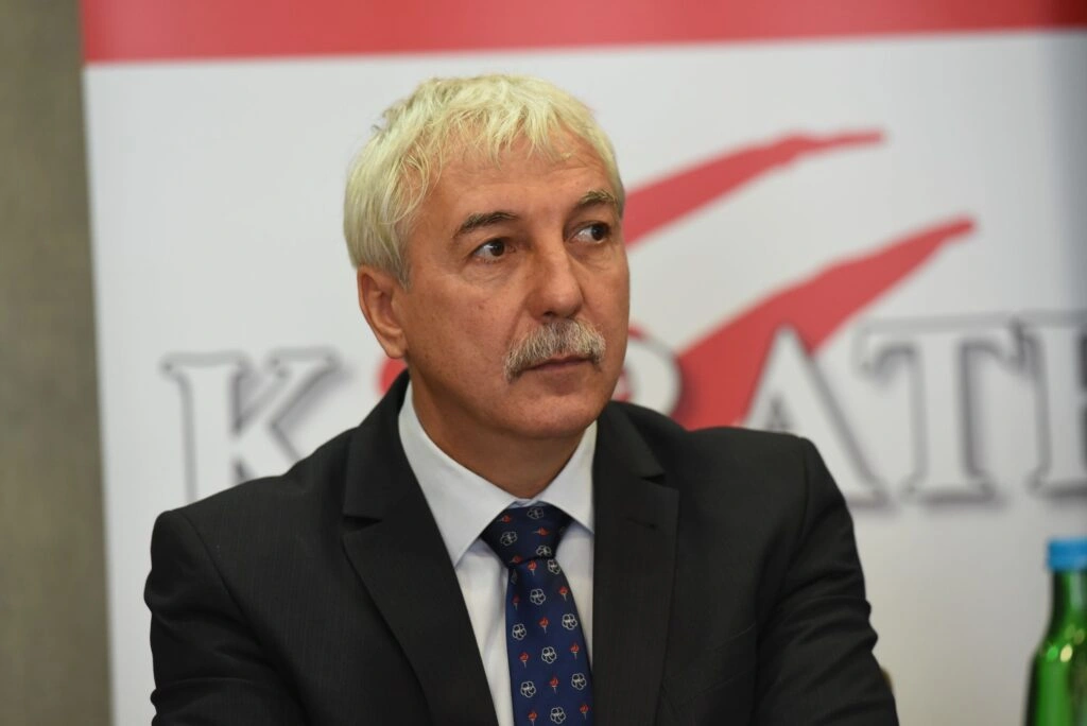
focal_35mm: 195
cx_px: 544
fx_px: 5891
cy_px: 363
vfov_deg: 7.1
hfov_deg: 10.5
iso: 3200
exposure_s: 1/320
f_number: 4
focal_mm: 195
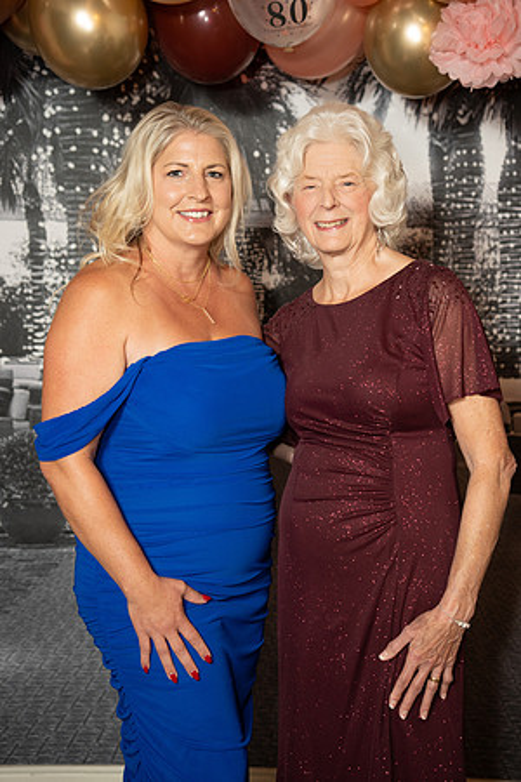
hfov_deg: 22.8
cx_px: 260
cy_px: 391
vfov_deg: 33.7
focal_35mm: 60
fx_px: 1292
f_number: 2.8
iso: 1000
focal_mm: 59.5
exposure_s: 1/160
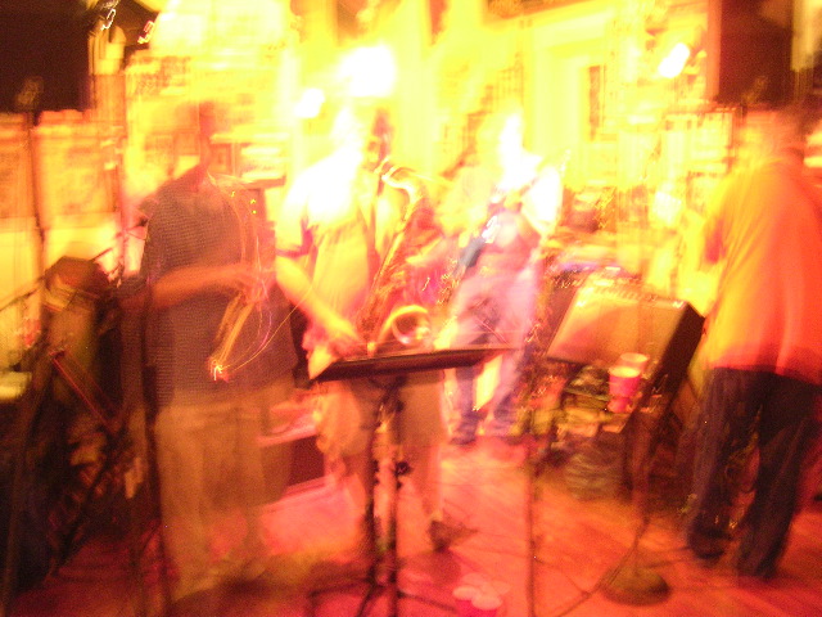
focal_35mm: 38
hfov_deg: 49.0
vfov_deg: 37.7
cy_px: 308
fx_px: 902
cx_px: 411
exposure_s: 1.44
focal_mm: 5.8
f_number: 2.8
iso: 400
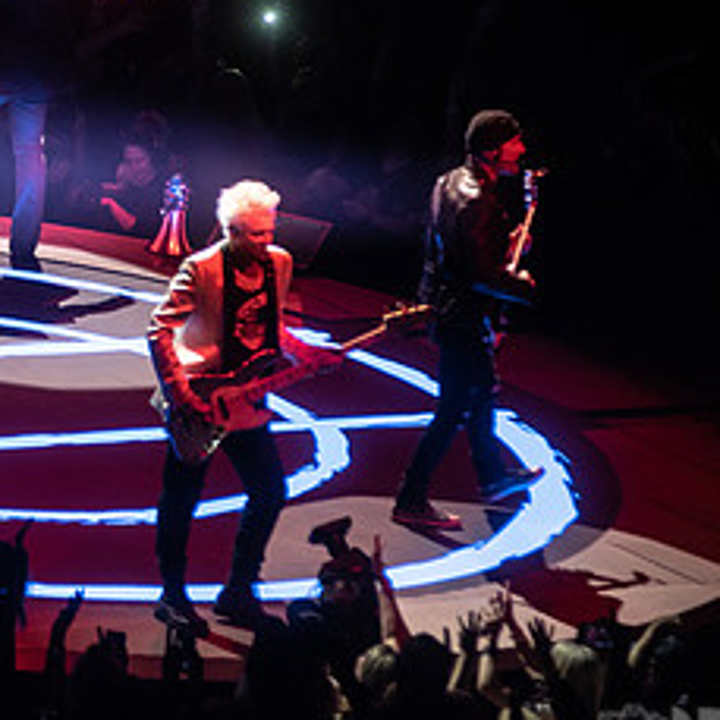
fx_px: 10142
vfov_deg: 4.1
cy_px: 209
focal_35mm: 431
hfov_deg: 4.1
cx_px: 47
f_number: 3.2
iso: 1600
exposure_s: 1/500
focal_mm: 200
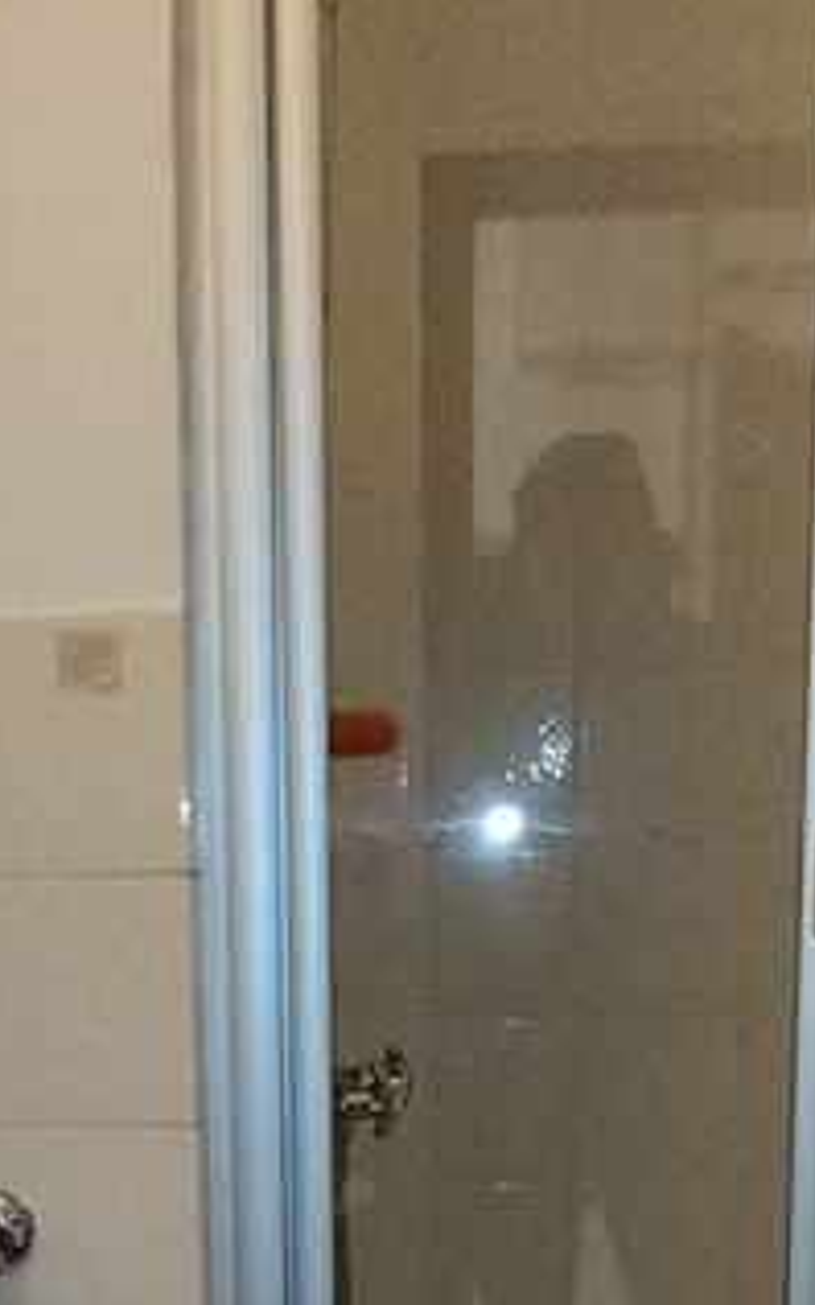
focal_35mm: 73
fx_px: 2595
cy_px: 1455
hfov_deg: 17.8
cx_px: 276
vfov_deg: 26.0
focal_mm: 1.65
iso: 320
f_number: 2.2
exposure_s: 1/25
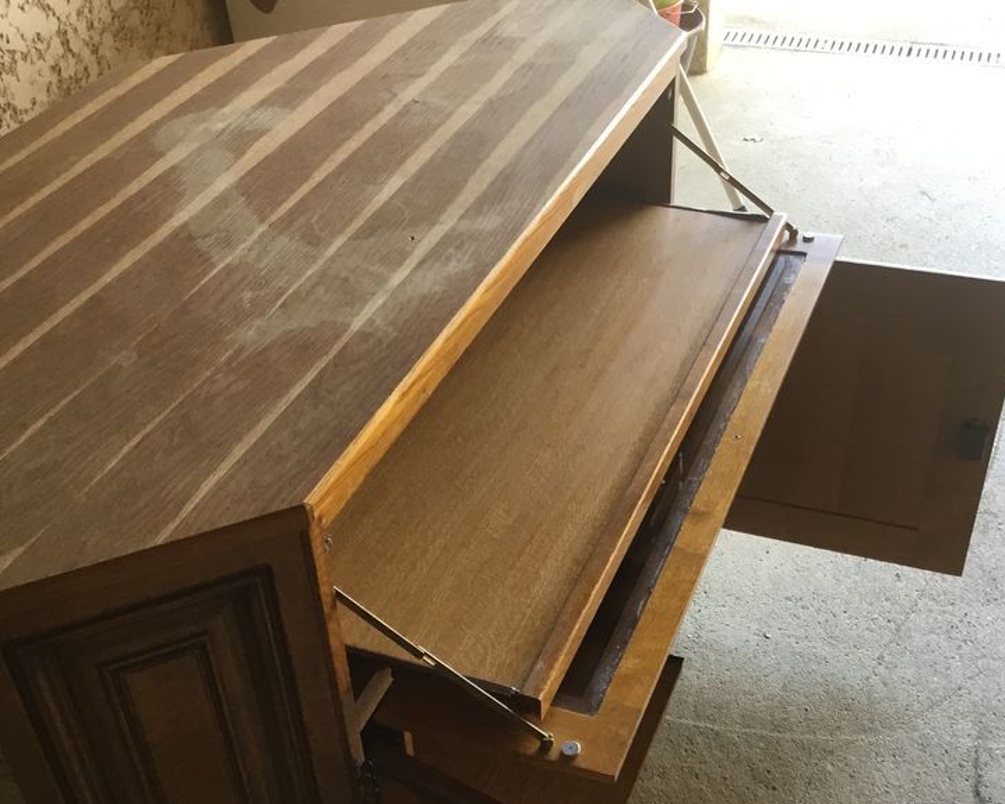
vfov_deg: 35.4
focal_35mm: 42
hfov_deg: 43.8
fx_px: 1249
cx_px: 516
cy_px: 521
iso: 40
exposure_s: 1/33
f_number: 2.4
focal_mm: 3.3
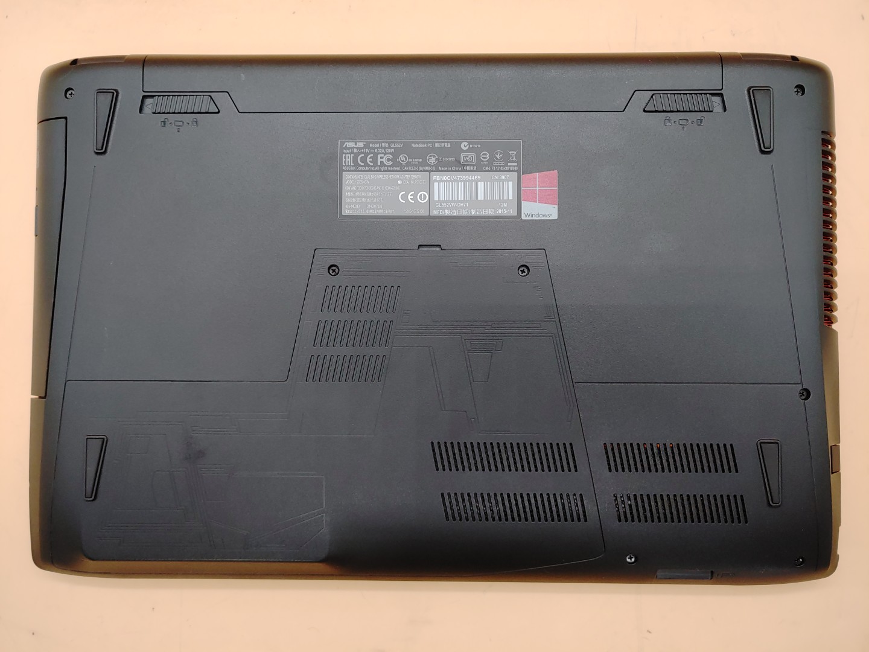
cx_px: 434
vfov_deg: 53.1
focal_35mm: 26
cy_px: 326
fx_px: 653
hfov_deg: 67.3
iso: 50
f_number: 1.8
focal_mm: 4.36
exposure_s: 1/75
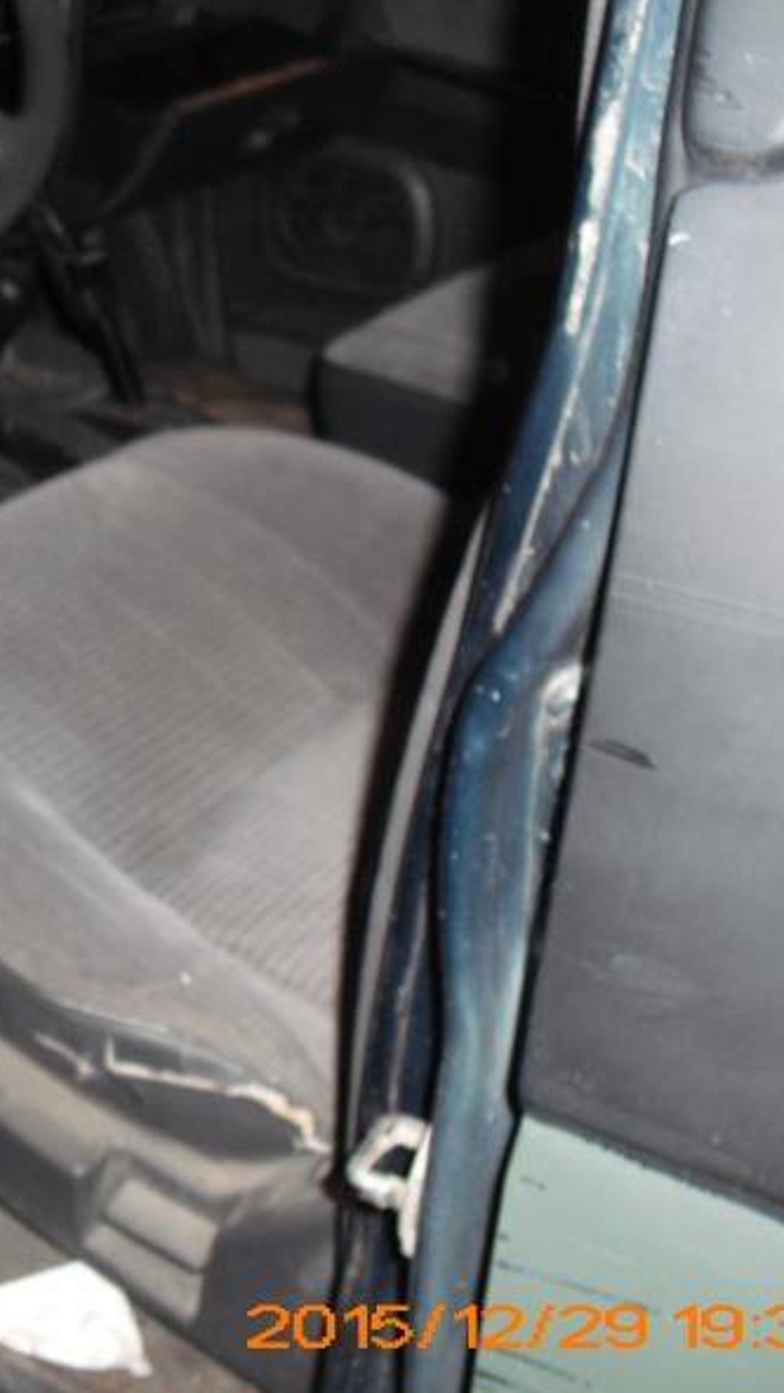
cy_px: 699
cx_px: 40
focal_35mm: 53
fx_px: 1959
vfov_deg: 39.2
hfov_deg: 22.0
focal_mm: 6.3
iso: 200
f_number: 3.1
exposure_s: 1/60
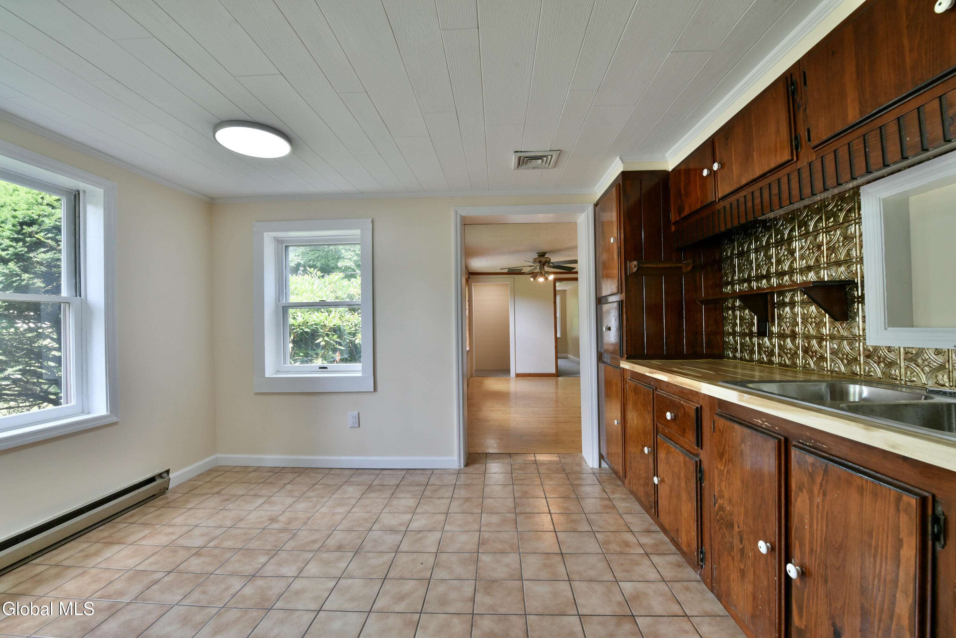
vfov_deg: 81.3
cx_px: 478
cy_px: 319
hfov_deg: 104.2
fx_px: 372
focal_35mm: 14
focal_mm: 14
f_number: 11
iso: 800
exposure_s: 1/25
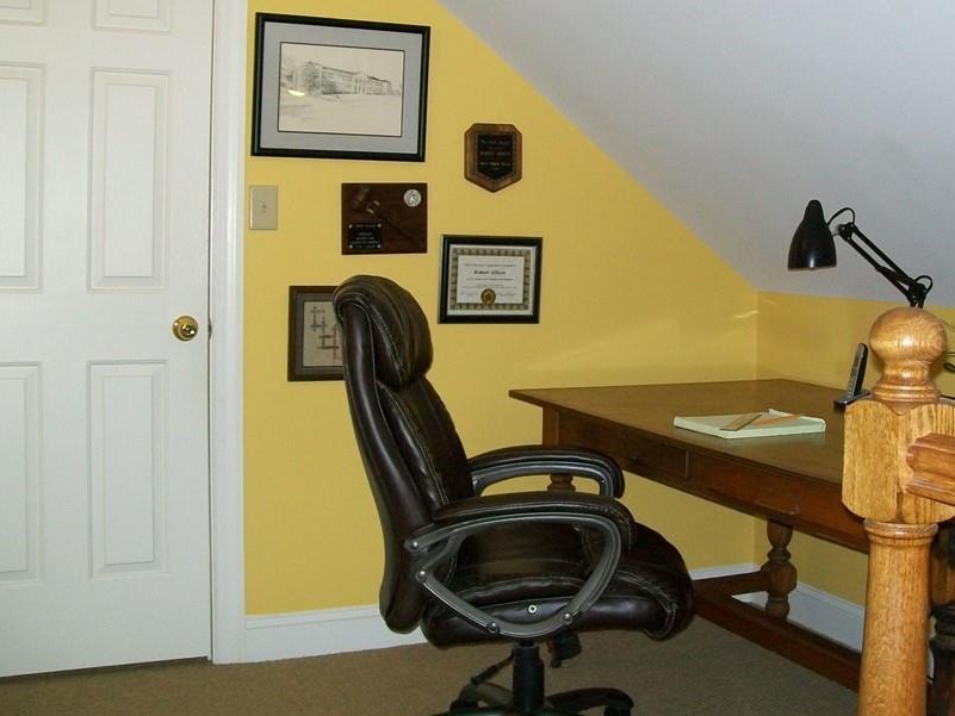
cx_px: 590
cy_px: 286
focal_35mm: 46
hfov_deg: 41.0
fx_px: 1269
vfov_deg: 31.4
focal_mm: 6
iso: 160
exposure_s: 1/60
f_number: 2.7
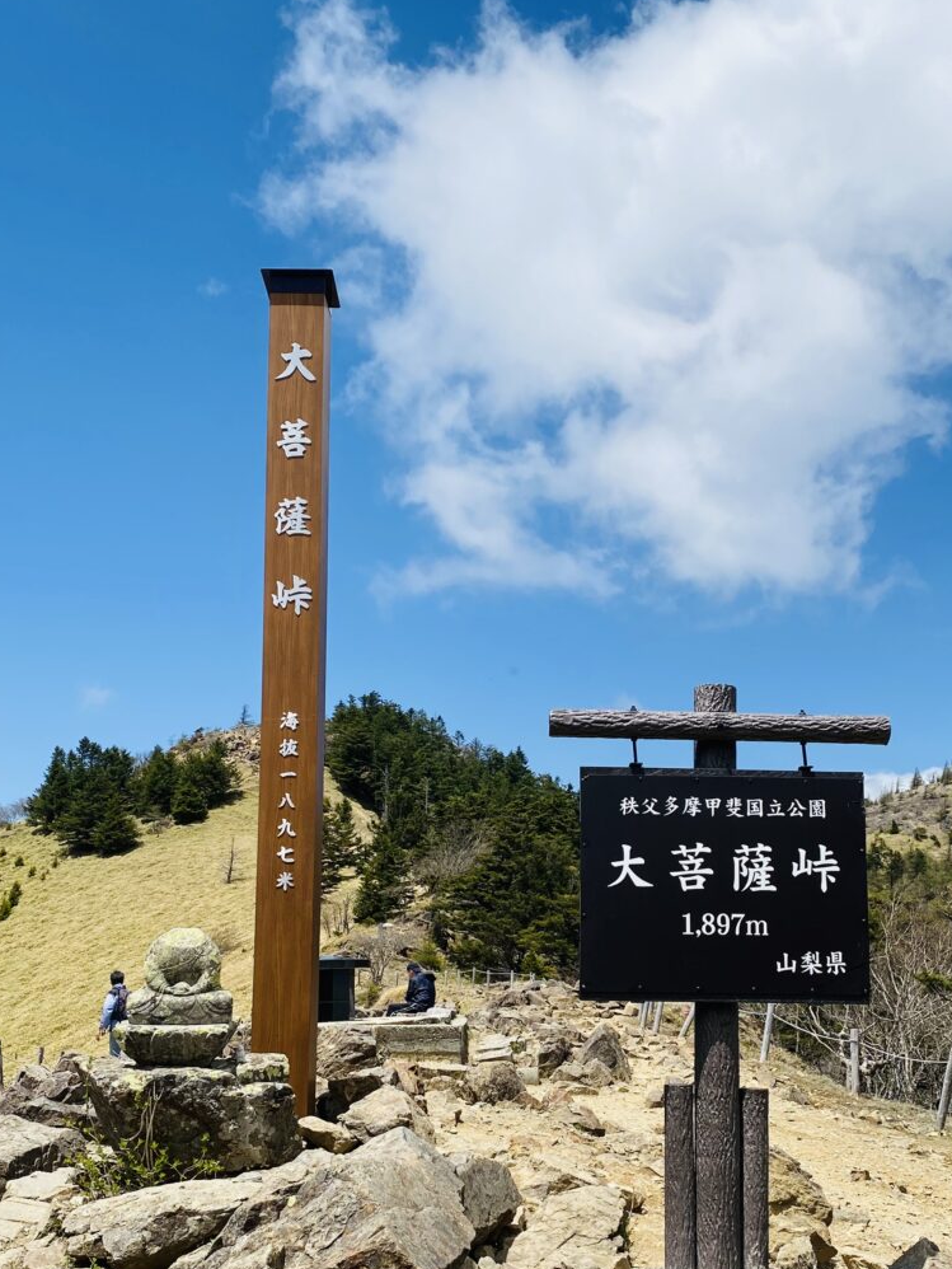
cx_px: 557
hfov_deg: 35.9
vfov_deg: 46.4
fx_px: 1466
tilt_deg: +8.2
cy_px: 797
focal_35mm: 40
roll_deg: -0.1
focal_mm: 4.25
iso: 32
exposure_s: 1/4115
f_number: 1.8
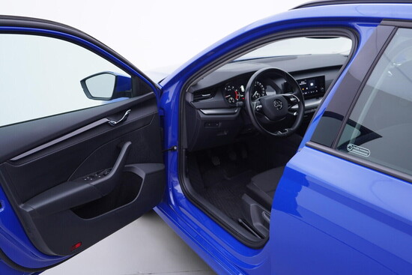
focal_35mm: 36
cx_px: 206
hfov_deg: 53.1
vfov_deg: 36.9
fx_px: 412
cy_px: 138
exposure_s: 1/50
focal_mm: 24
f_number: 3.2
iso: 125
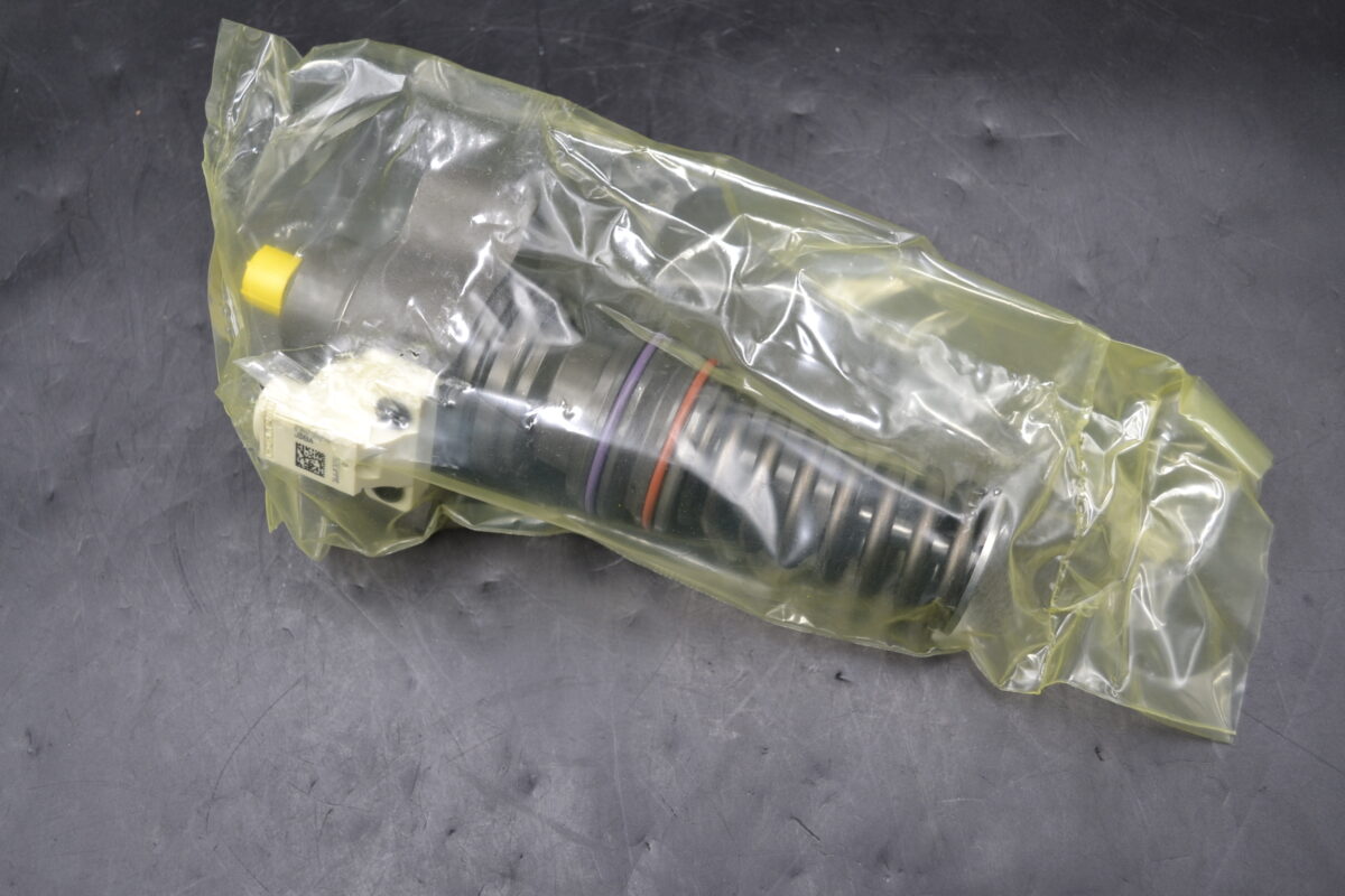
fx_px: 1345
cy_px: 448
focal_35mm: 36
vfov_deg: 36.9
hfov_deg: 53.1
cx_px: 672
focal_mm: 24
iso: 400
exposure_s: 1/80
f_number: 4.5
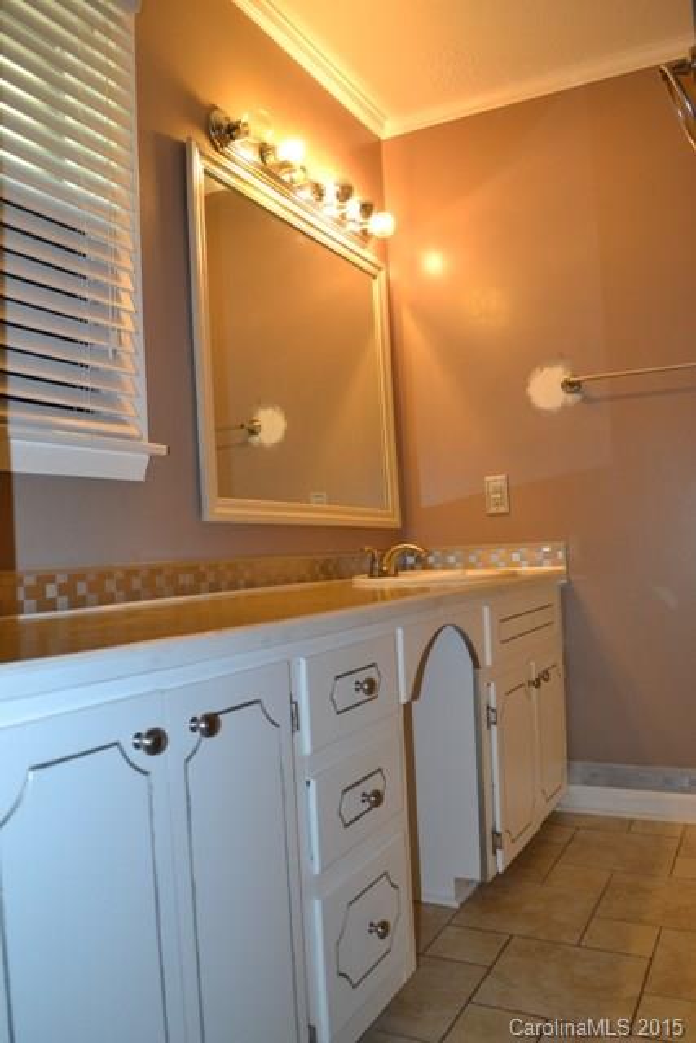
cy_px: 522
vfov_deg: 67.4
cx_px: 348
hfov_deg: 48.0
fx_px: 783
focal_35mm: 27
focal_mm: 18
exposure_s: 1/60
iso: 640
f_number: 3.5
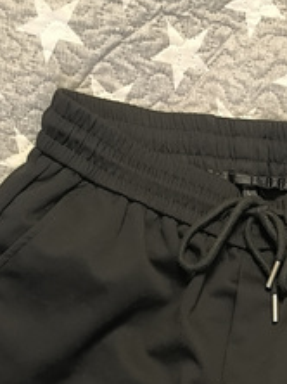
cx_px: 227
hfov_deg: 18.5
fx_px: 875
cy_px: 422
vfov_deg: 23.3
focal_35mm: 79
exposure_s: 1/33.3
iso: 800
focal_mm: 6.14
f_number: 1.65
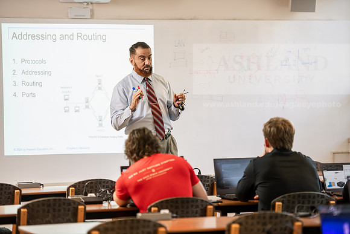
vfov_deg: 10.2
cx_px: 175
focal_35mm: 135
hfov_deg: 15.2
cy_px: 117
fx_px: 1313
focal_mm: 135
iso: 1250
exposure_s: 1/200
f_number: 2.8
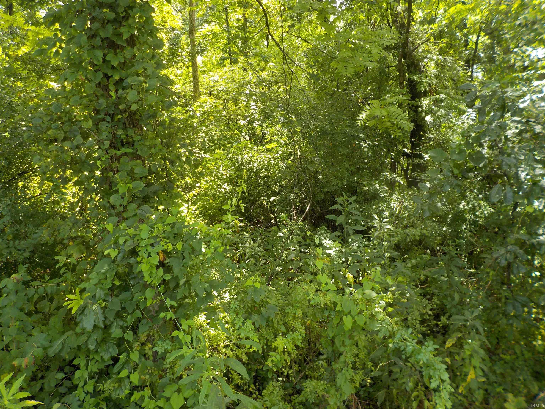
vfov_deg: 46.8
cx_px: 272
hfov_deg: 60.0
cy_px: 204
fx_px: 472
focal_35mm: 30
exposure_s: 1/100
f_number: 3.3
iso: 125
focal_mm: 4.1
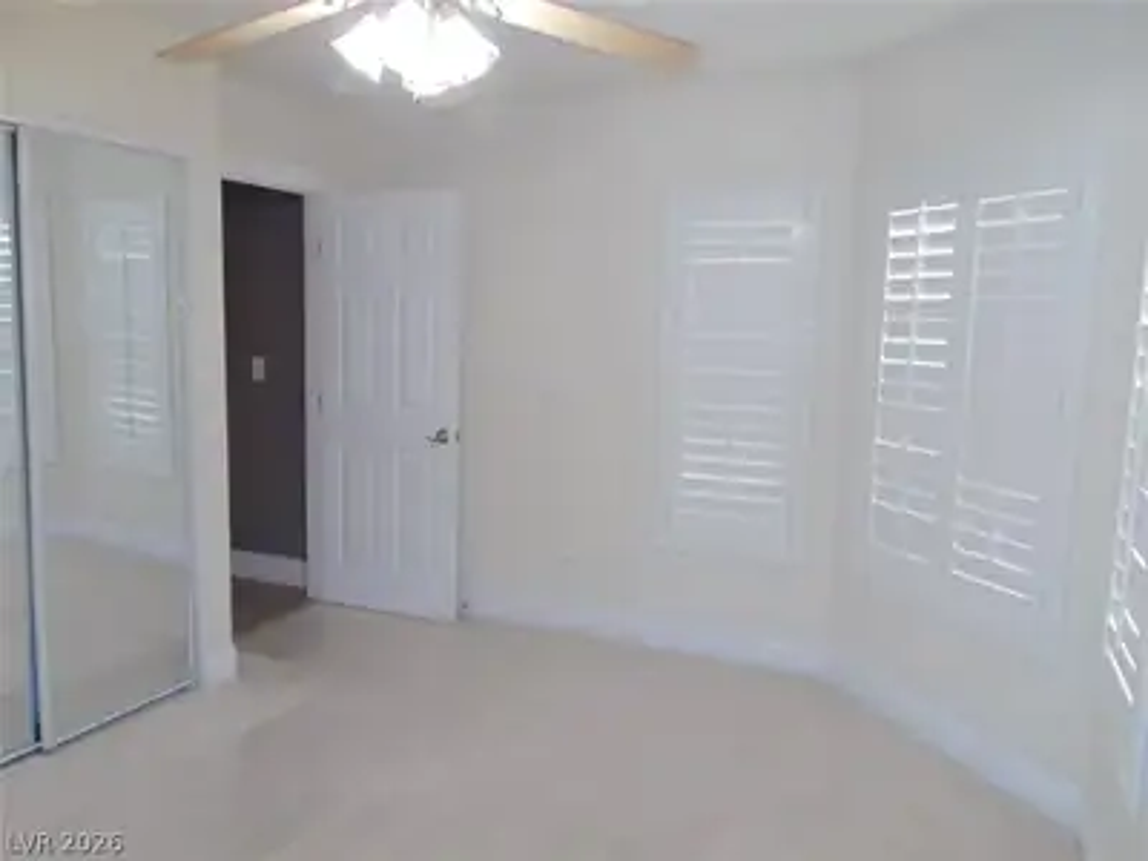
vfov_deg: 53.1
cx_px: 574
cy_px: 430
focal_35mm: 26
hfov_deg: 67.3
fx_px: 862
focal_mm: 4.6
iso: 200
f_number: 3.2
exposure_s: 1/25
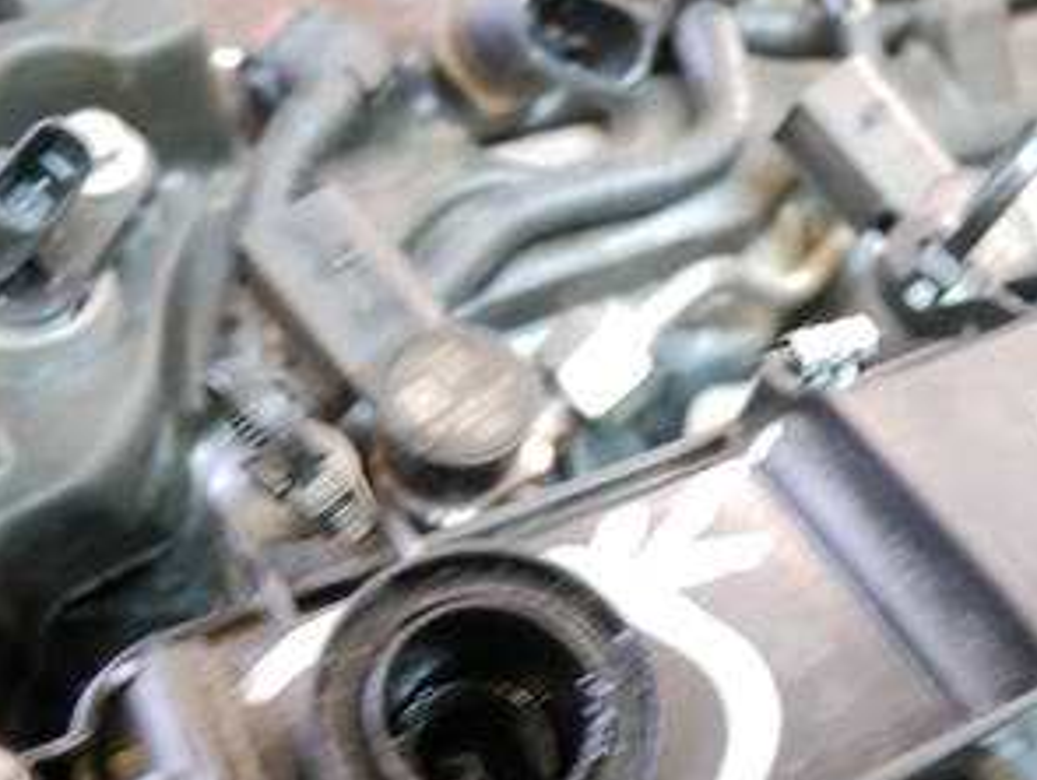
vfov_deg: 36.4
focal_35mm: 39
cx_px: 657
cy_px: 545
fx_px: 1170
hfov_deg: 47.3
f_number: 3.5
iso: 3200
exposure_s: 1/10
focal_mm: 12
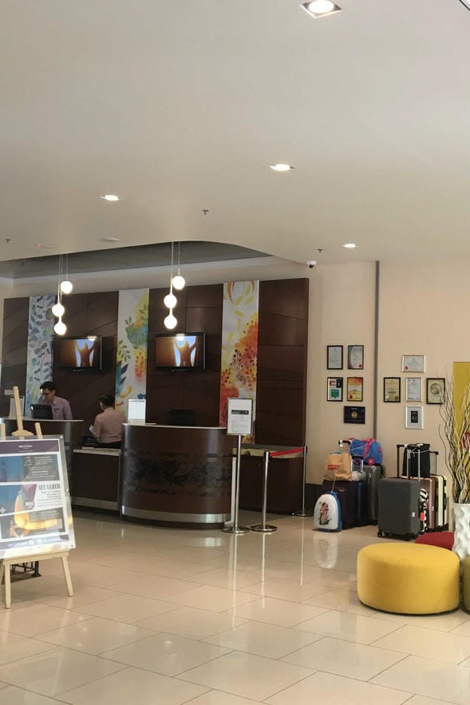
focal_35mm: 41
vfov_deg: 47.4
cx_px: 282
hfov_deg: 32.5
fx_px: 803
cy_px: 355
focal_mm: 4.15
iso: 64
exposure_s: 1/33
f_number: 2.2
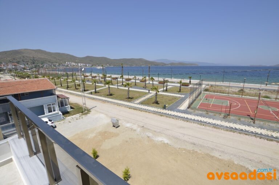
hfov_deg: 100.5
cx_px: 140
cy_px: 92
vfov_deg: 77.1
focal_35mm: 15
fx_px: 116
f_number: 8
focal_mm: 10
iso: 100
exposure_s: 1/250
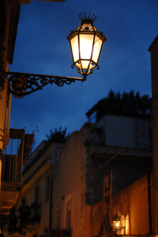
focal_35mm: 75
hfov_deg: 18.2
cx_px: 79
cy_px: 118
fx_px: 494
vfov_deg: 27.0
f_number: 1.4
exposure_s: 1/160
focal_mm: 50
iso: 250
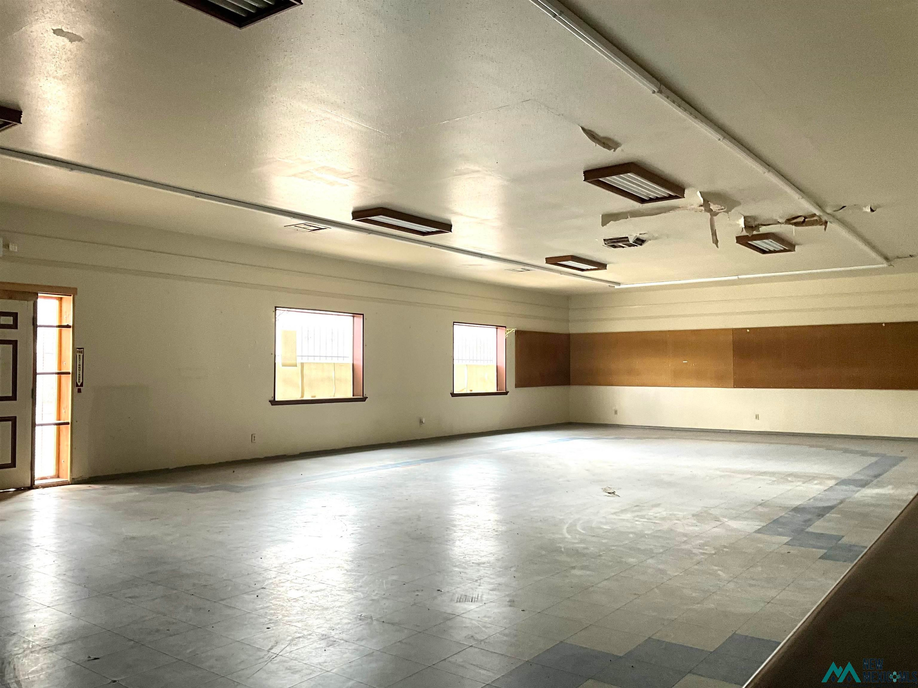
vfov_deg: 48.2
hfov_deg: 61.7
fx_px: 769
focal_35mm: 29
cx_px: 459
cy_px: 344
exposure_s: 1/66
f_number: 1.8
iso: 64
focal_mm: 3
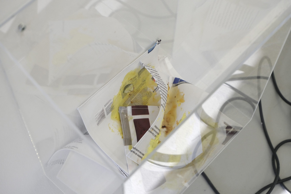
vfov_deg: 20.0
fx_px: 550
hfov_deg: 29.7
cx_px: 146
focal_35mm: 68
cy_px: 97
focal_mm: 45
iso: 1250
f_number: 5.6
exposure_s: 1/140
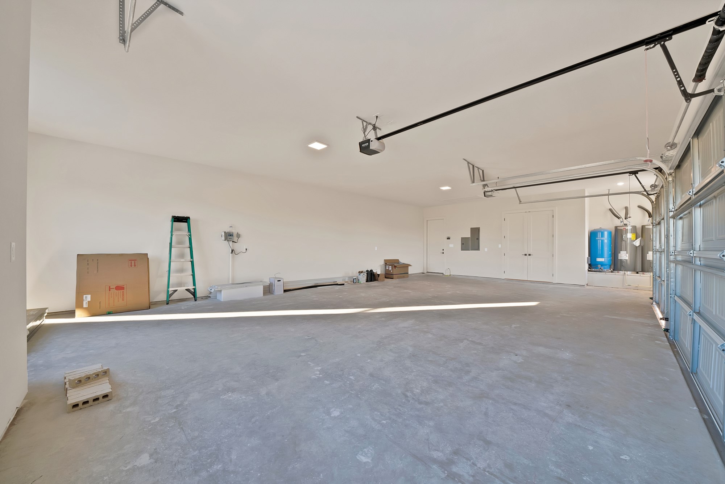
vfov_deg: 90.1
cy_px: 242
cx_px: 362
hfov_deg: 112.6
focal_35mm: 12
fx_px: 242
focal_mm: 12
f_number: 9
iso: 640
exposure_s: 1/6
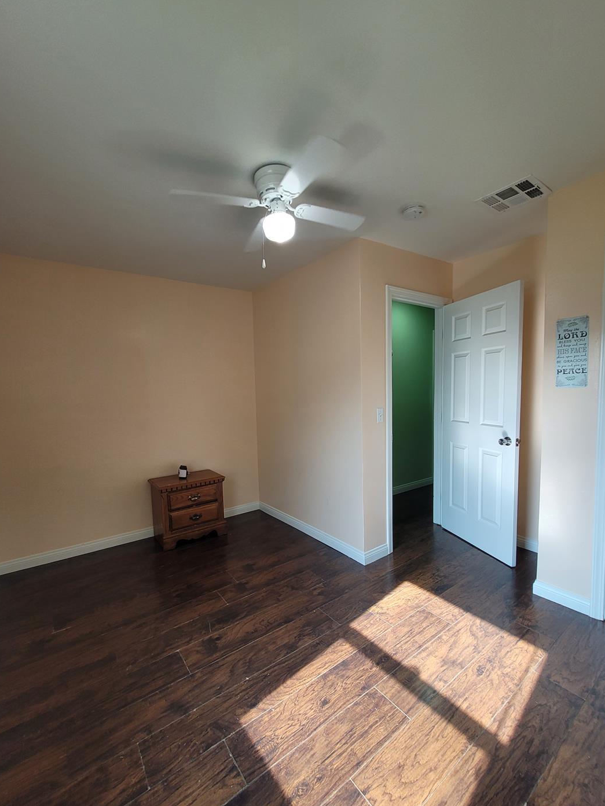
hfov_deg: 85.7
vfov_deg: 102.0
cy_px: 421
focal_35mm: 14
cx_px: 300
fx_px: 326
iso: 64
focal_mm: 1.74
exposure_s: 1/120
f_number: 2.2
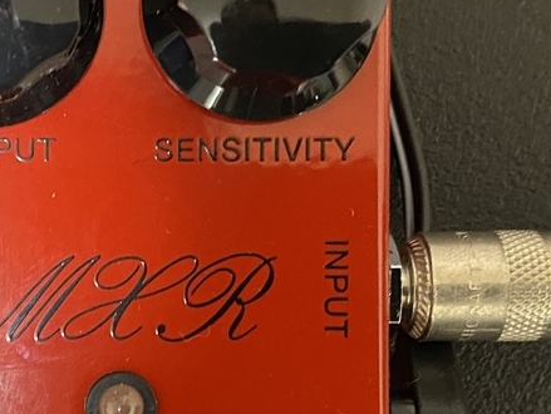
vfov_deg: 20.6
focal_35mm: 71
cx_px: 112
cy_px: 311
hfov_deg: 26.9
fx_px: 1131
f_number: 1.8
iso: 500
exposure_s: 1/25
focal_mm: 4.25
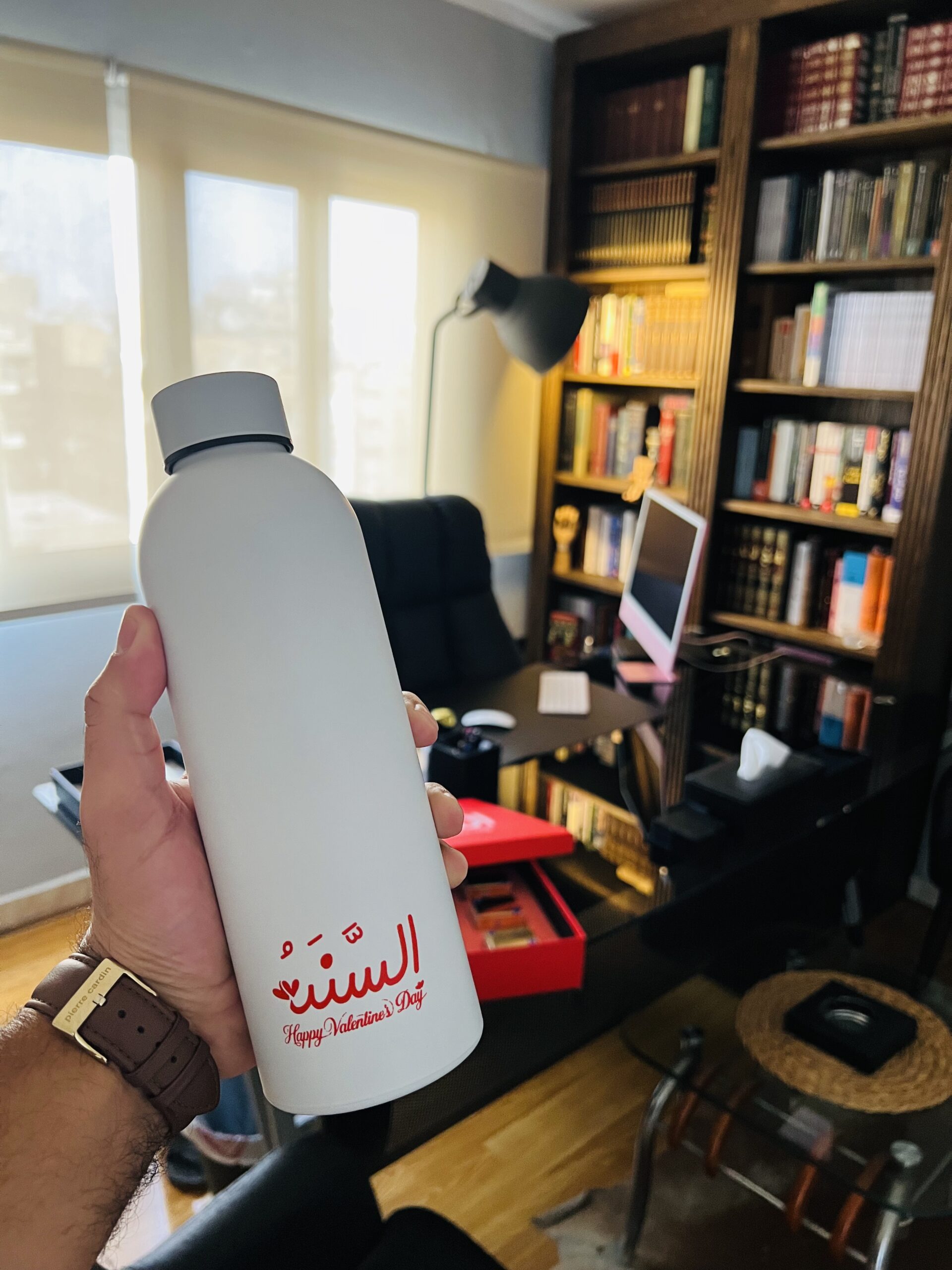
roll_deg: -2.2
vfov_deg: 67.3
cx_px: 476
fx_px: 953
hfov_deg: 53.1
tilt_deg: -15.6
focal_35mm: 26
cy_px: 635
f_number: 1.5
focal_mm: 5.7
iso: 320
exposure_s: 1/60
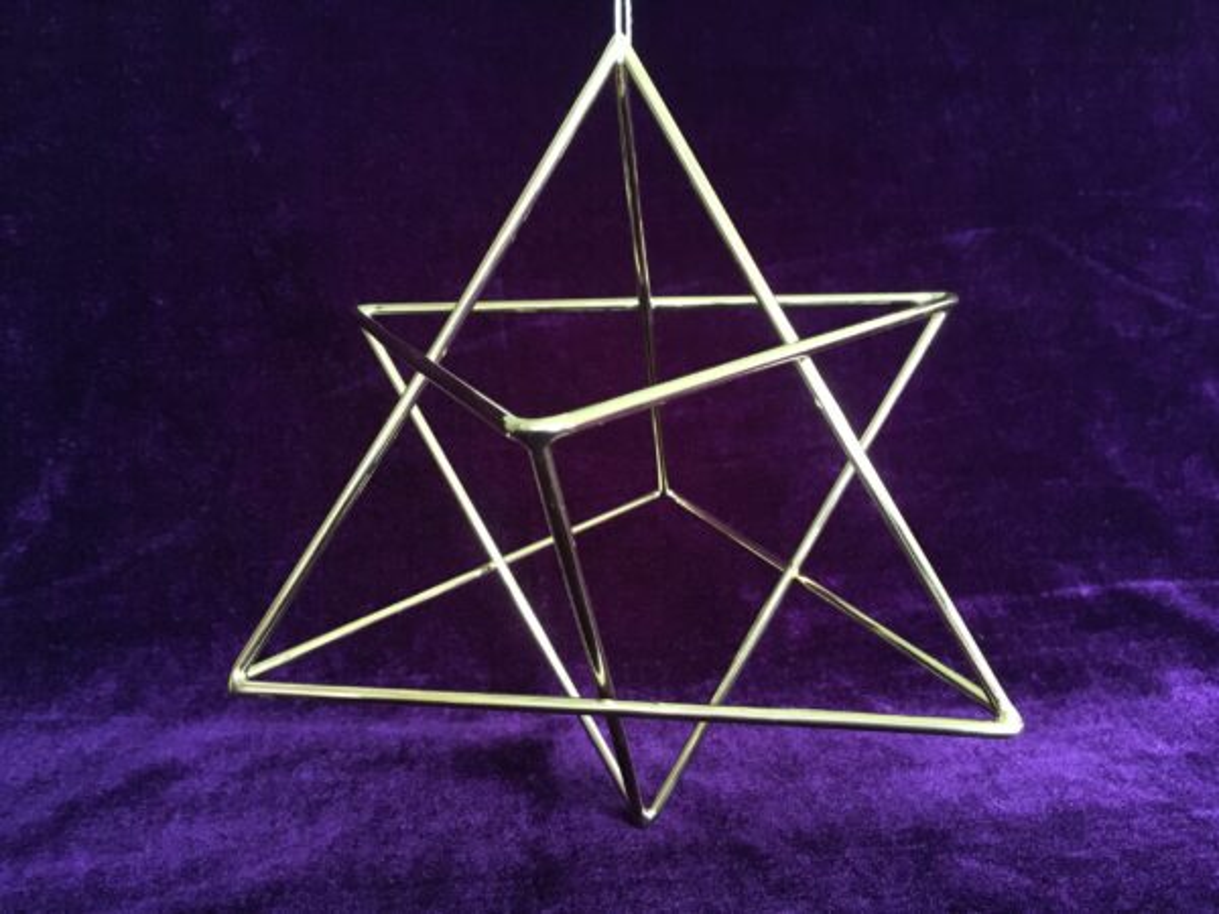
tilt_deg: -17.4
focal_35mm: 29
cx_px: 610
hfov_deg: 61.7
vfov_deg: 48.2
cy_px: 457
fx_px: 1021
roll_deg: +2.0
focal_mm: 4.15
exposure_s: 1/17
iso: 250
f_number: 2.2
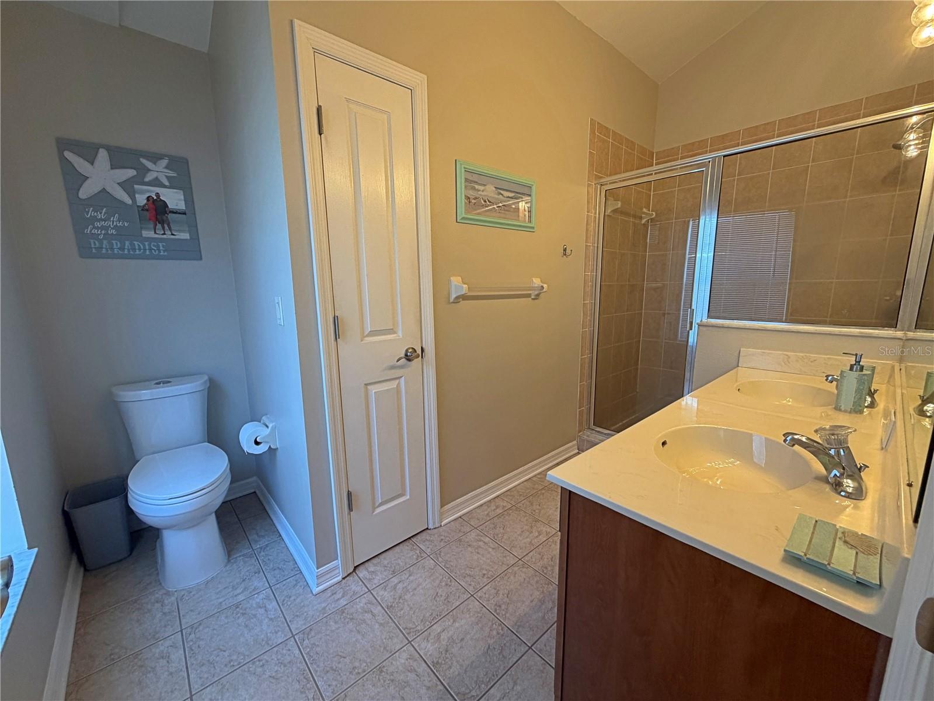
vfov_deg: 85.7
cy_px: 350
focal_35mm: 14
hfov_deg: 102.1
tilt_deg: -8.8
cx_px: 467
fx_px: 378
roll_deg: +0.7
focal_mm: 2.22
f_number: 2.2
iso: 250
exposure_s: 1/120
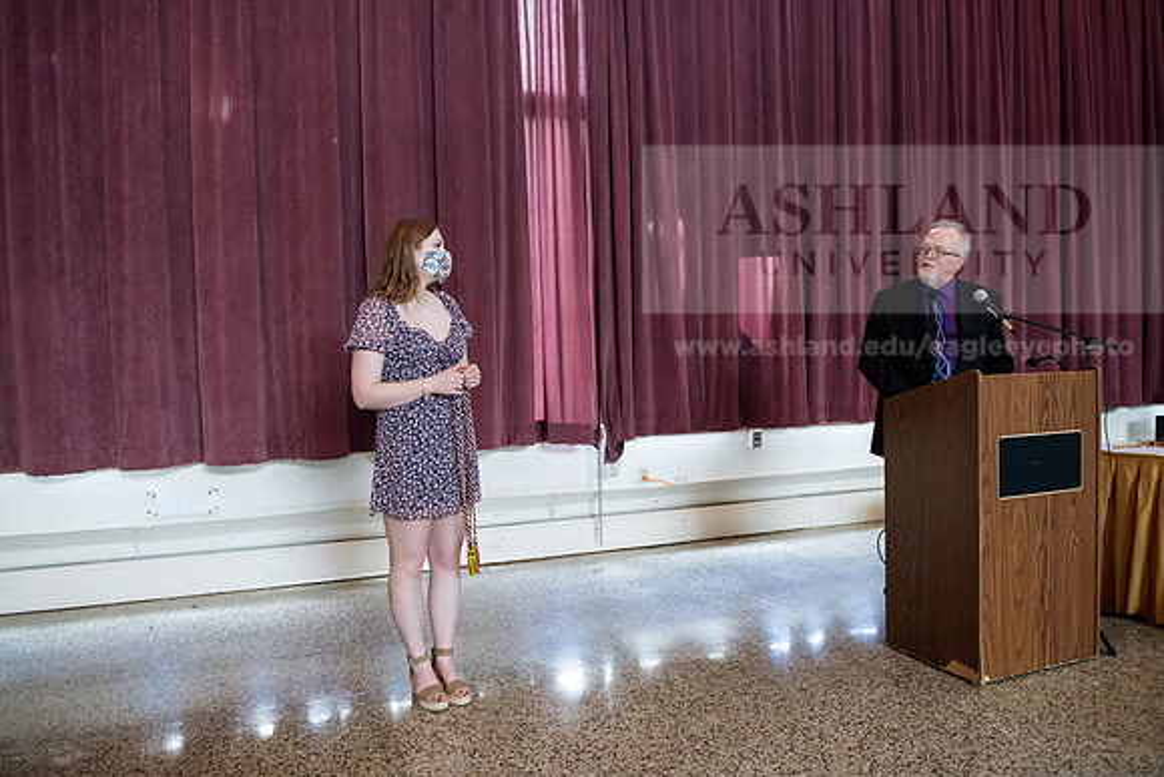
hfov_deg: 67.4
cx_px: 582
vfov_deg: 48.0
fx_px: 873
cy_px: 388
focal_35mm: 27
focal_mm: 27
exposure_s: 1/200
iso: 2500
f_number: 3.5
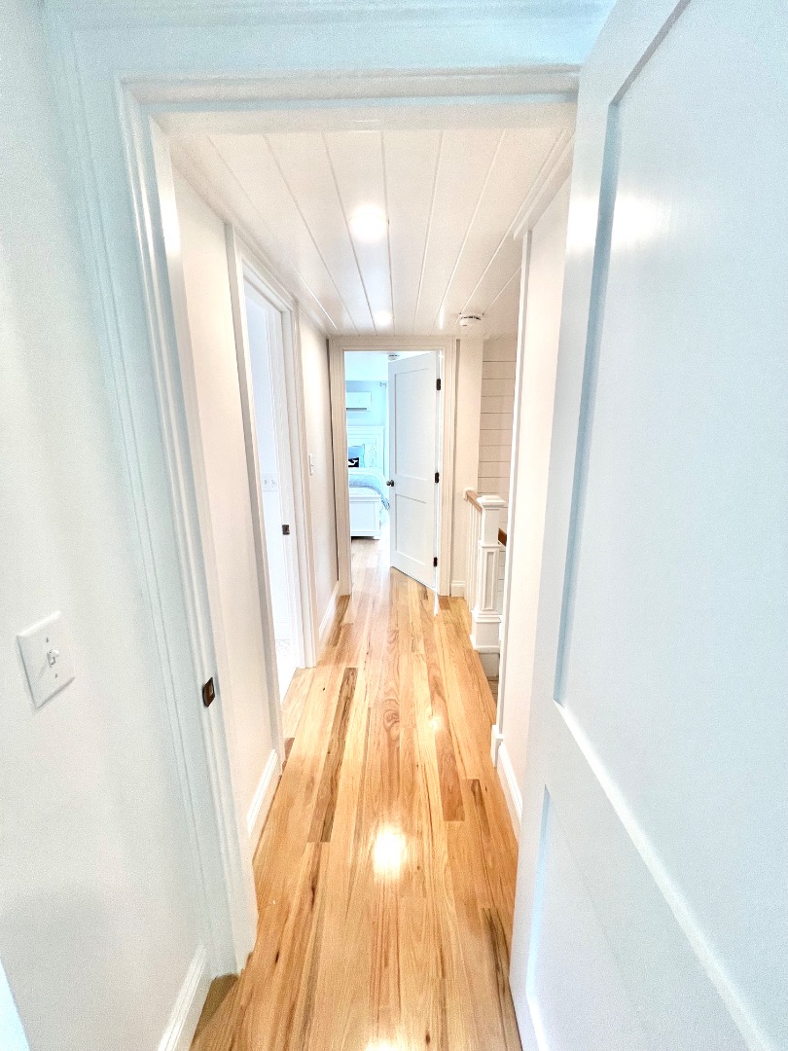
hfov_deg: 89.9
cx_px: 394
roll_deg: -0.3
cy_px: 526
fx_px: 395
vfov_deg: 106.2
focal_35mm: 13
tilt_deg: -14.2
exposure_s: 1/120
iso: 100
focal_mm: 1.57
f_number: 1.8
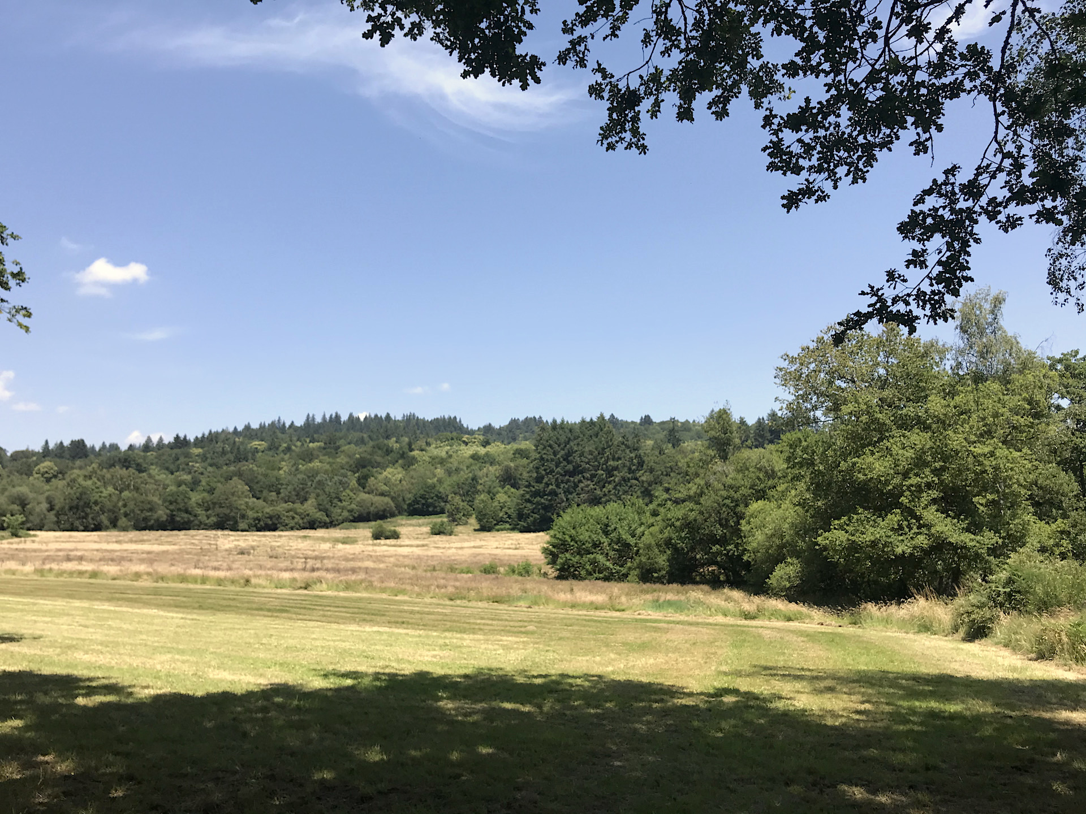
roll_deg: +0.3
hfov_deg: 63.4
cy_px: 407
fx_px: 878
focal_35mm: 28
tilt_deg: +9.9
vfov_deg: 49.7
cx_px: 543
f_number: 1.8
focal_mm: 3.99
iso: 20
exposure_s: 1/1497
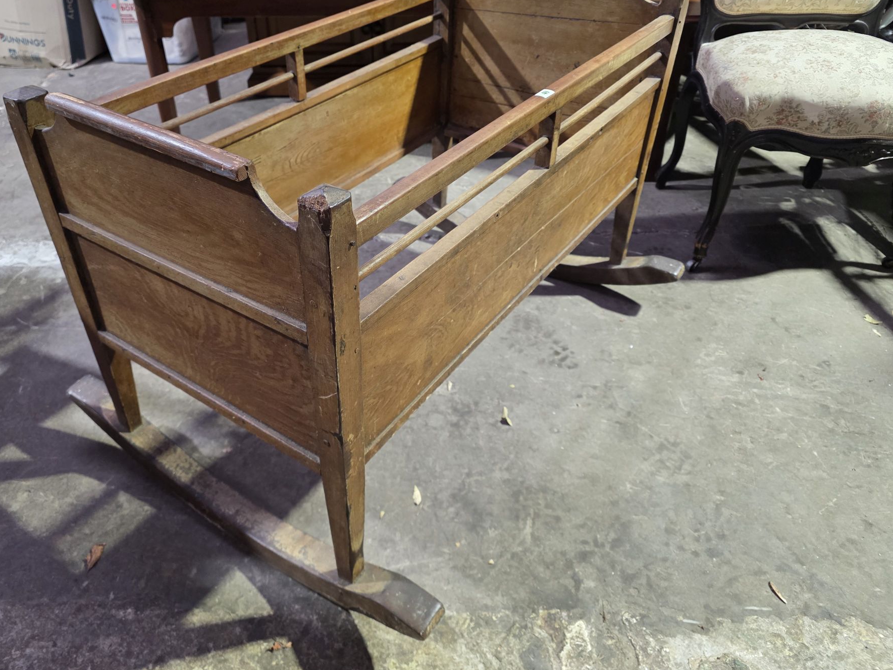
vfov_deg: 52.9
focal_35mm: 26
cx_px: 390
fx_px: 671
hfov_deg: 67.0
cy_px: 293
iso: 640
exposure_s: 1/100
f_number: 1.7
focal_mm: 6.3
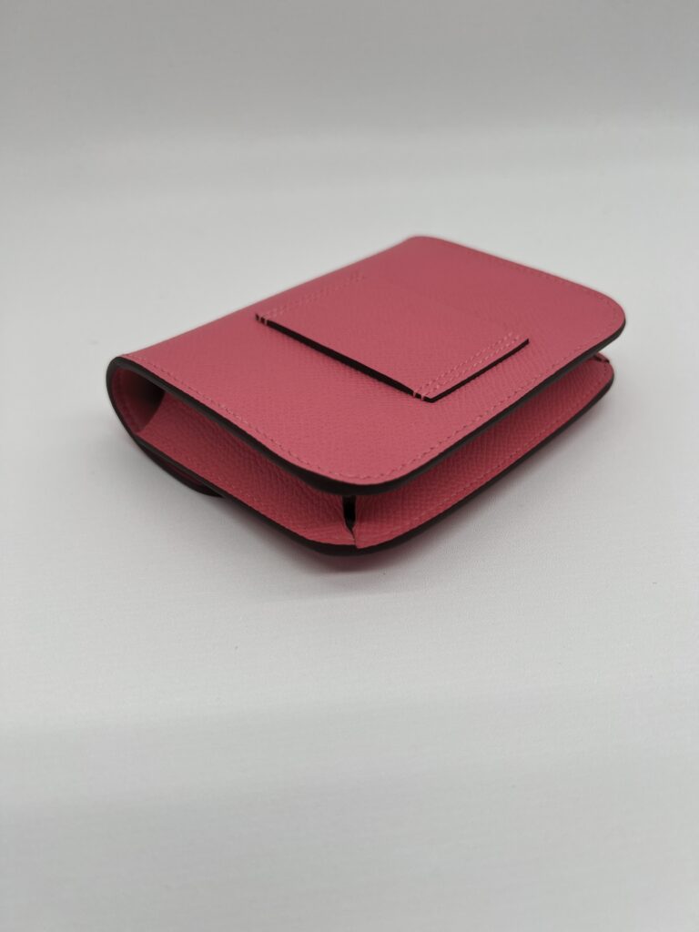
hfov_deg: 53.1
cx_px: 350
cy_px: 466
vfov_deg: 67.3
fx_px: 700
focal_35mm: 26
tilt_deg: -37.7
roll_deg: +1.1
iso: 50
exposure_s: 1/394
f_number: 1.5
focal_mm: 5.7
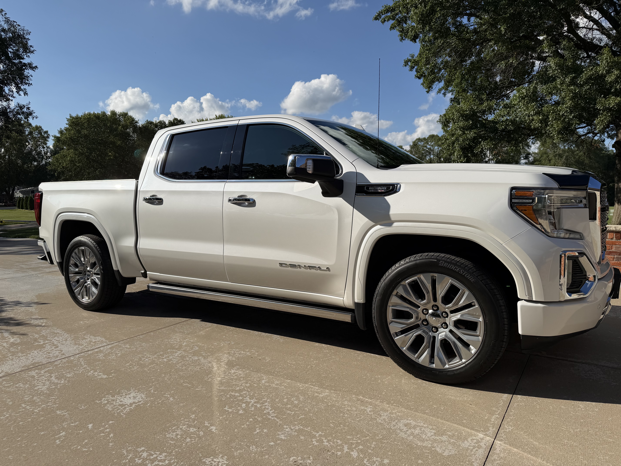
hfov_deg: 71.6
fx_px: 431
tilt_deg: -5.0
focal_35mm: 24
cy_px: 233
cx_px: 310
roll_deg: +0.0
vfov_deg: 56.8
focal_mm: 6.76
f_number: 1.78
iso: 80
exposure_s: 1/8130
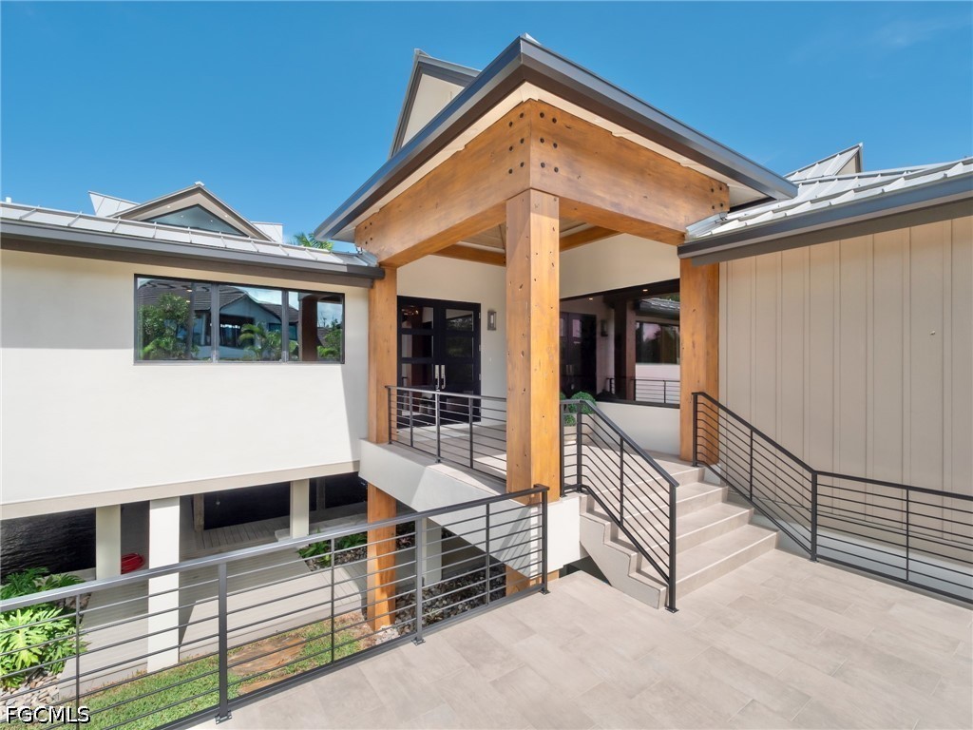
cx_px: 486
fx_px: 394
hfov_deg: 102.1
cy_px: 365
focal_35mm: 14
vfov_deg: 85.7
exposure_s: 1/400
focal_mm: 7
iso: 200
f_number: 7.1
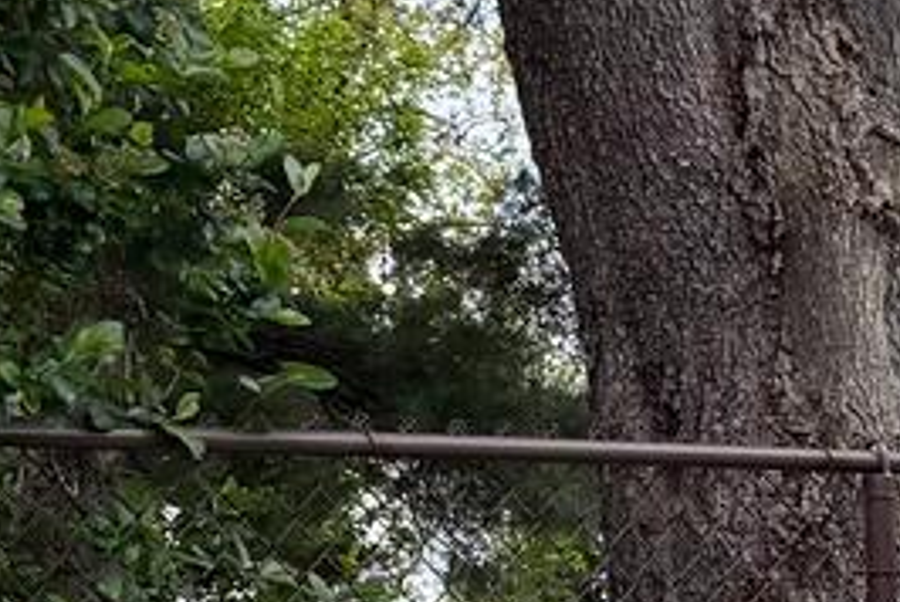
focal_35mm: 192
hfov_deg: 9.9
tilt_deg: -3.0
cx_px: 1803
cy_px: 974
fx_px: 4805
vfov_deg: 7.0
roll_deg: +0.2
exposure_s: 1/567
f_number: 1.78
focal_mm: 6.76
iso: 100
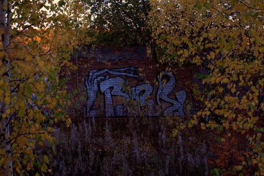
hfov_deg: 24.6
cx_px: 132
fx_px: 605
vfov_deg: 16.5
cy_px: 88
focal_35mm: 82
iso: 640
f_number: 8
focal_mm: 55
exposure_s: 1/125
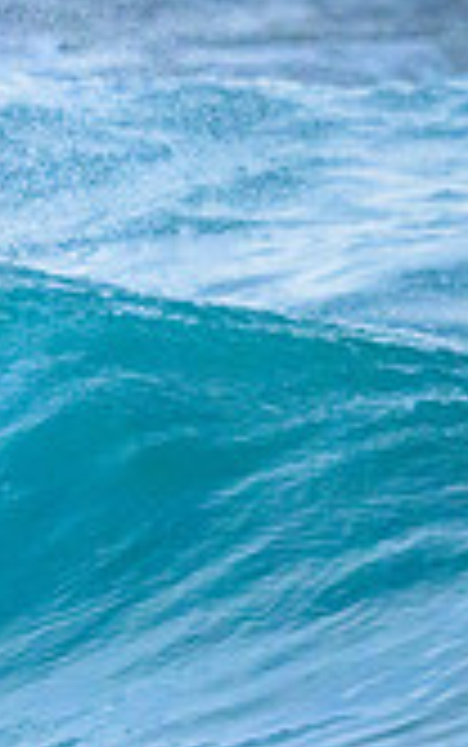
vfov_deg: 0.7
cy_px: 277
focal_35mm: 2922
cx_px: -729
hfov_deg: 0.5
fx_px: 59527
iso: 8000
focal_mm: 800
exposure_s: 1/2500
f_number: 6.3
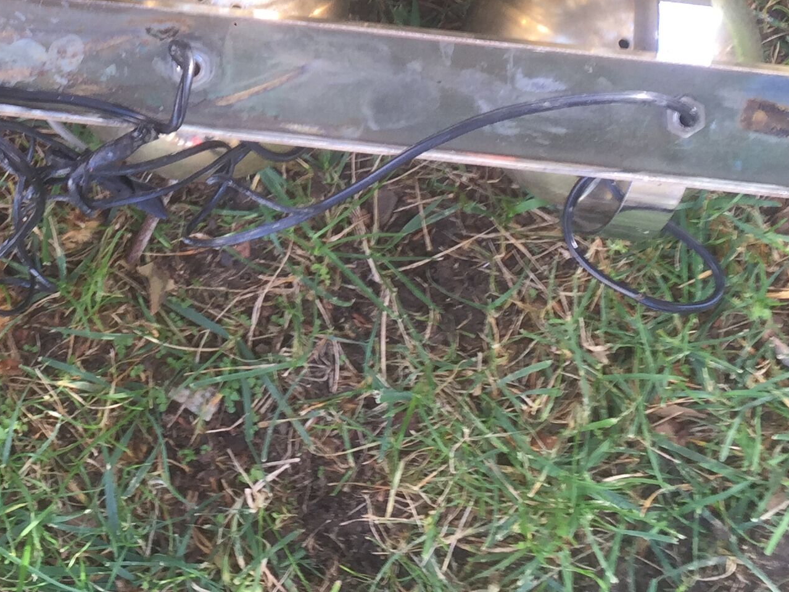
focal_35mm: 74
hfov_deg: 25.7
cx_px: 110
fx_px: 1687
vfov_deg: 19.0
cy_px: -75
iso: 32
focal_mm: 4.15
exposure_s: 1/50
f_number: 2.2
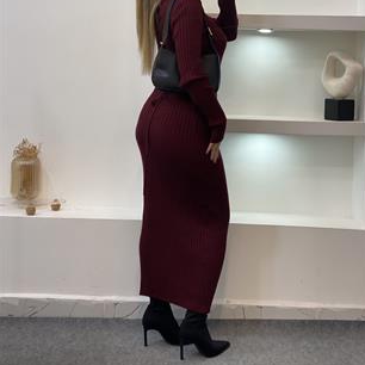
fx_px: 740
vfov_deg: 27.6
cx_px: 184
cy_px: 122
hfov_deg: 27.7
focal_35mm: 62
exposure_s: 1/100
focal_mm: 6
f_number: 2
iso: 80
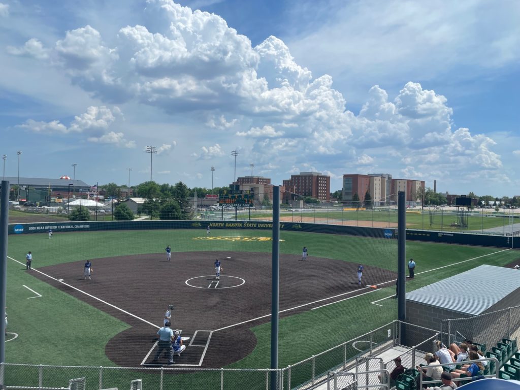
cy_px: 195
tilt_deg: +0.0
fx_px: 391
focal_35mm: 26
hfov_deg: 67.3
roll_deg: -0.9
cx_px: 260
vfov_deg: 53.1
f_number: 1.6
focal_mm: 4.2
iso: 32
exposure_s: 1/5291
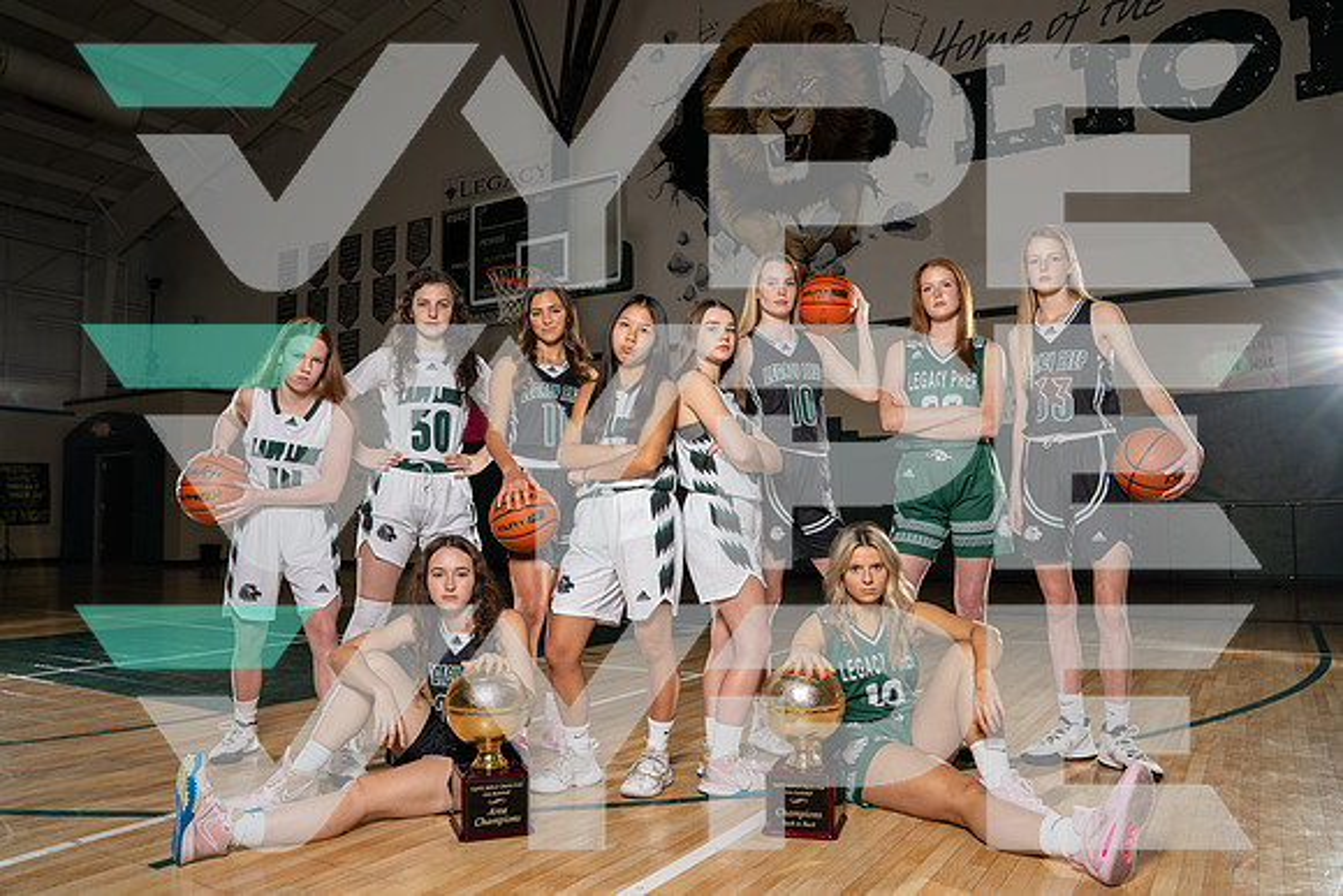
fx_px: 993
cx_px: 674
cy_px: 438
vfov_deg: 48.6
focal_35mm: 27
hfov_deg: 68.1
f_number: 6.3
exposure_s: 1/250
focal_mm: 26
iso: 320
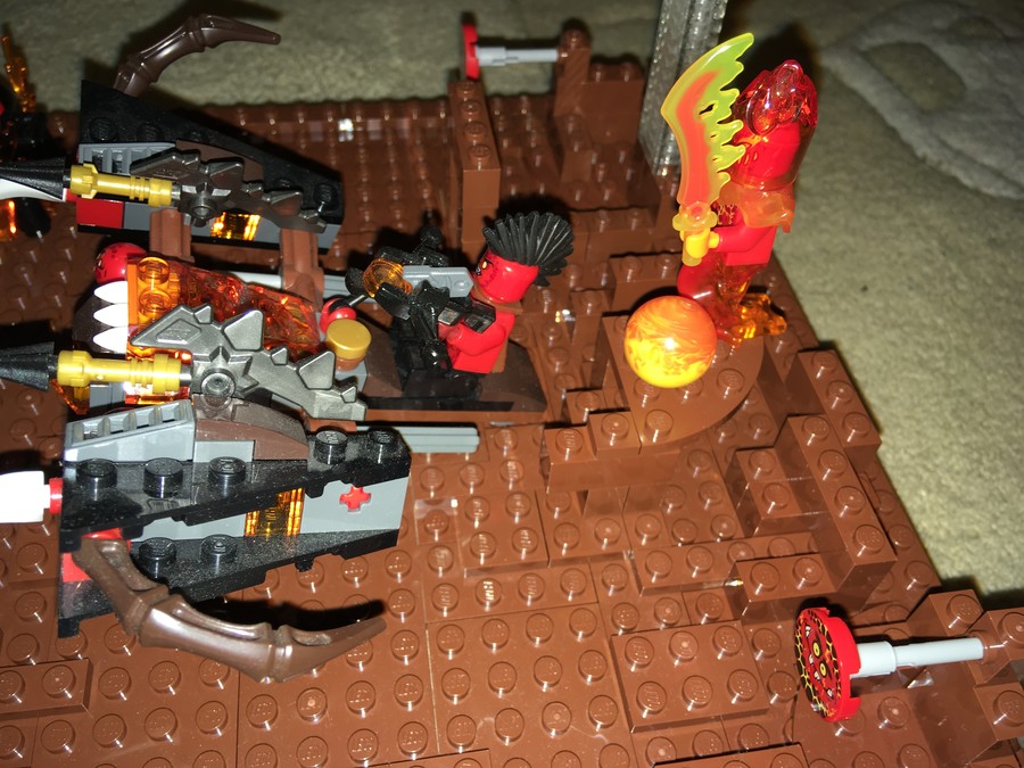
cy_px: 384
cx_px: 512
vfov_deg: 48.2
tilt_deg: -49.9
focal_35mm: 29
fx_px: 858
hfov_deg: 61.7
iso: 25
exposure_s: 1/33
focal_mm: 4.15
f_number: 2.2
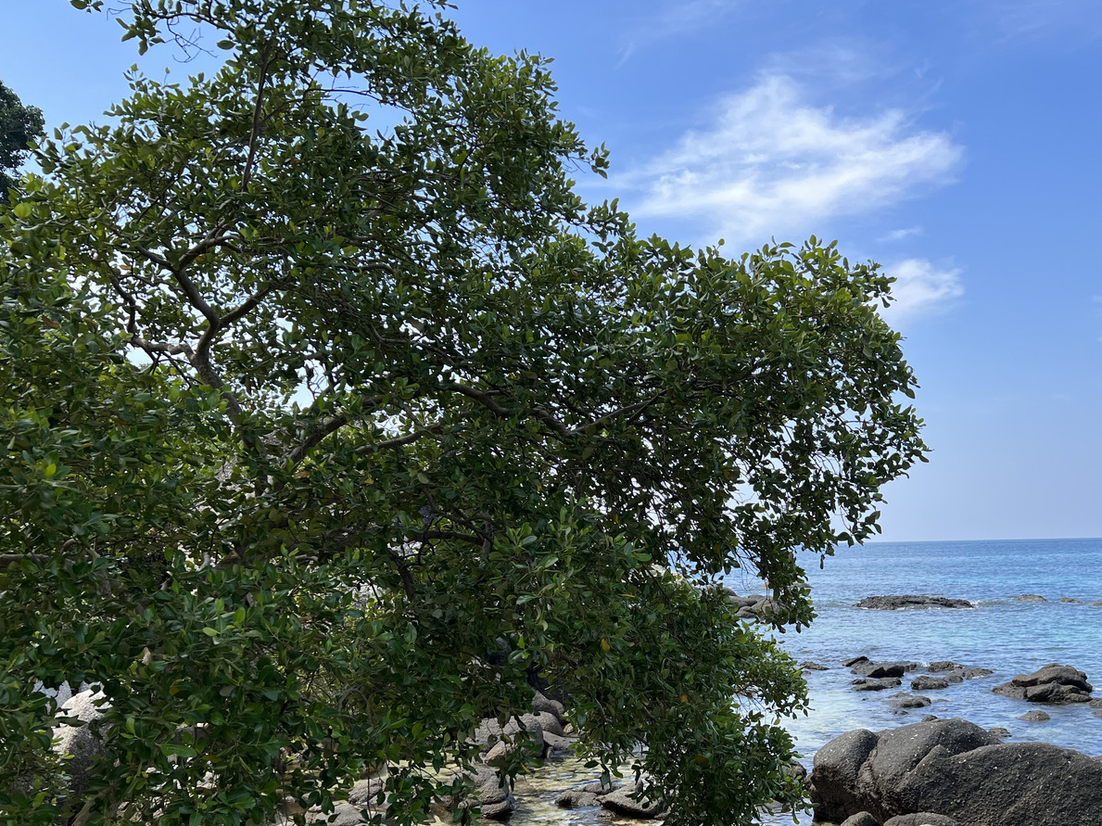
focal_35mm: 35
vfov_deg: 40.2
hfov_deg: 52.3
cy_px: 545
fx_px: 1114
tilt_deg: -0.3
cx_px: 665
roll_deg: +1.5
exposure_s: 1/2252
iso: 50
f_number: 1.5
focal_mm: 5.7
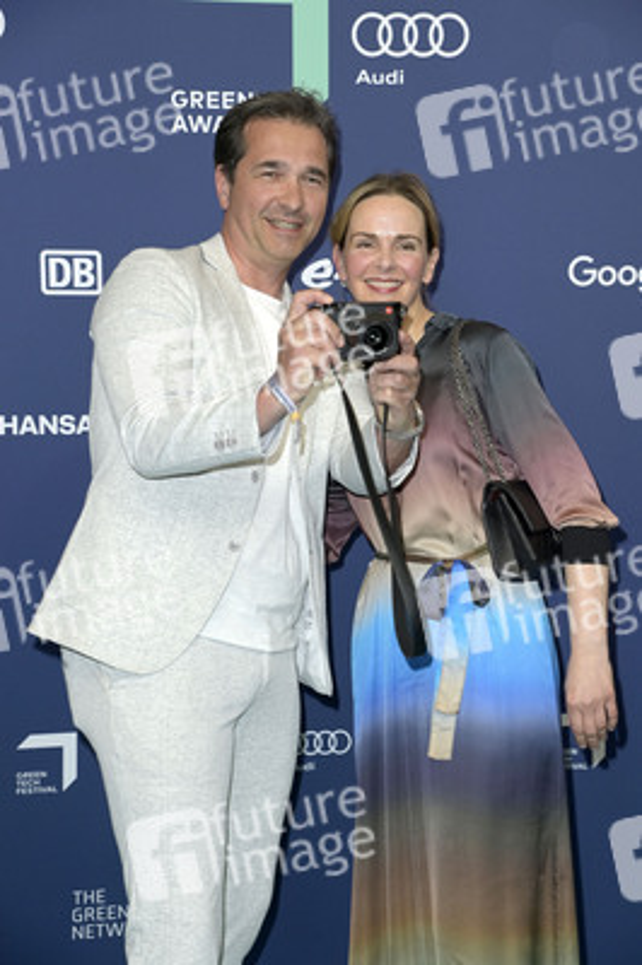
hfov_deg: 17.5
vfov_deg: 26.0
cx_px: 321
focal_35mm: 78
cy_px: 482
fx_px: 2090
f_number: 6.3
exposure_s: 1/250
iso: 800
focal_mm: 78
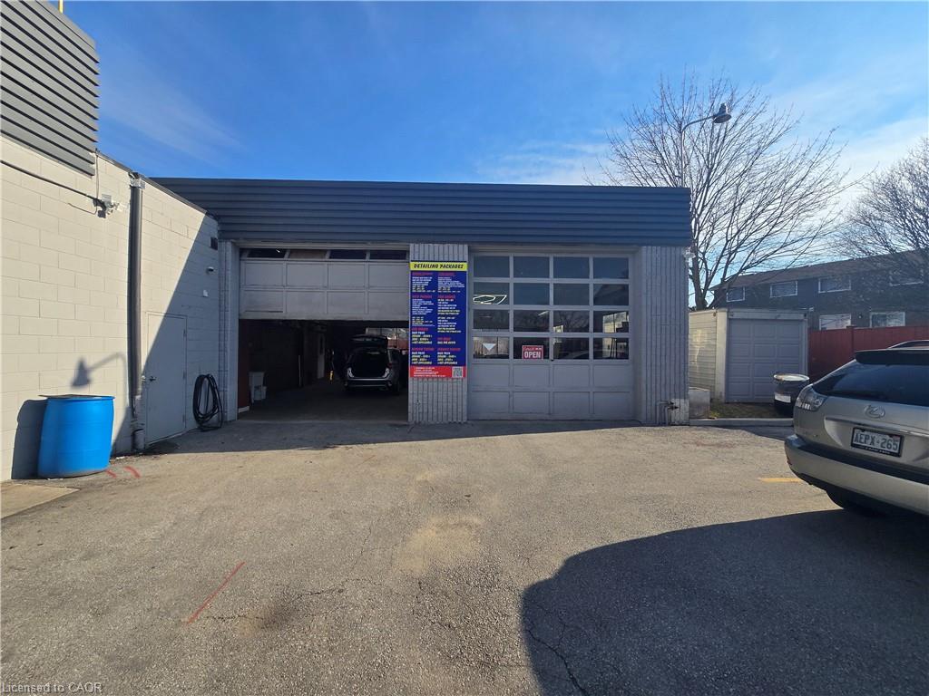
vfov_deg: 89.9
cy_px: 348
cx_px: 464
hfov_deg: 106.2
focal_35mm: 13
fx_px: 349
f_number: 2.2
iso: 50
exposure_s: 1/2169
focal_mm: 2.2
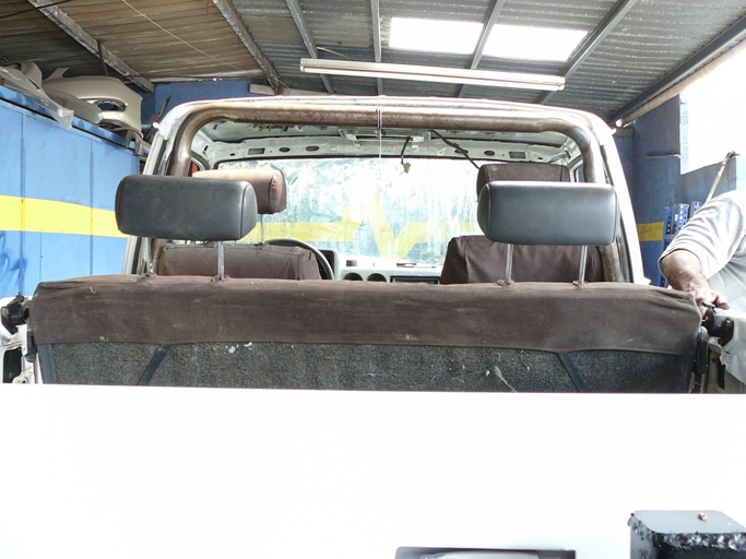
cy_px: 243
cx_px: 410
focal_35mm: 41
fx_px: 883
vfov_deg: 35.1
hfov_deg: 45.7
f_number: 2.8
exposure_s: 1/25
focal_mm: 5.2
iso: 80
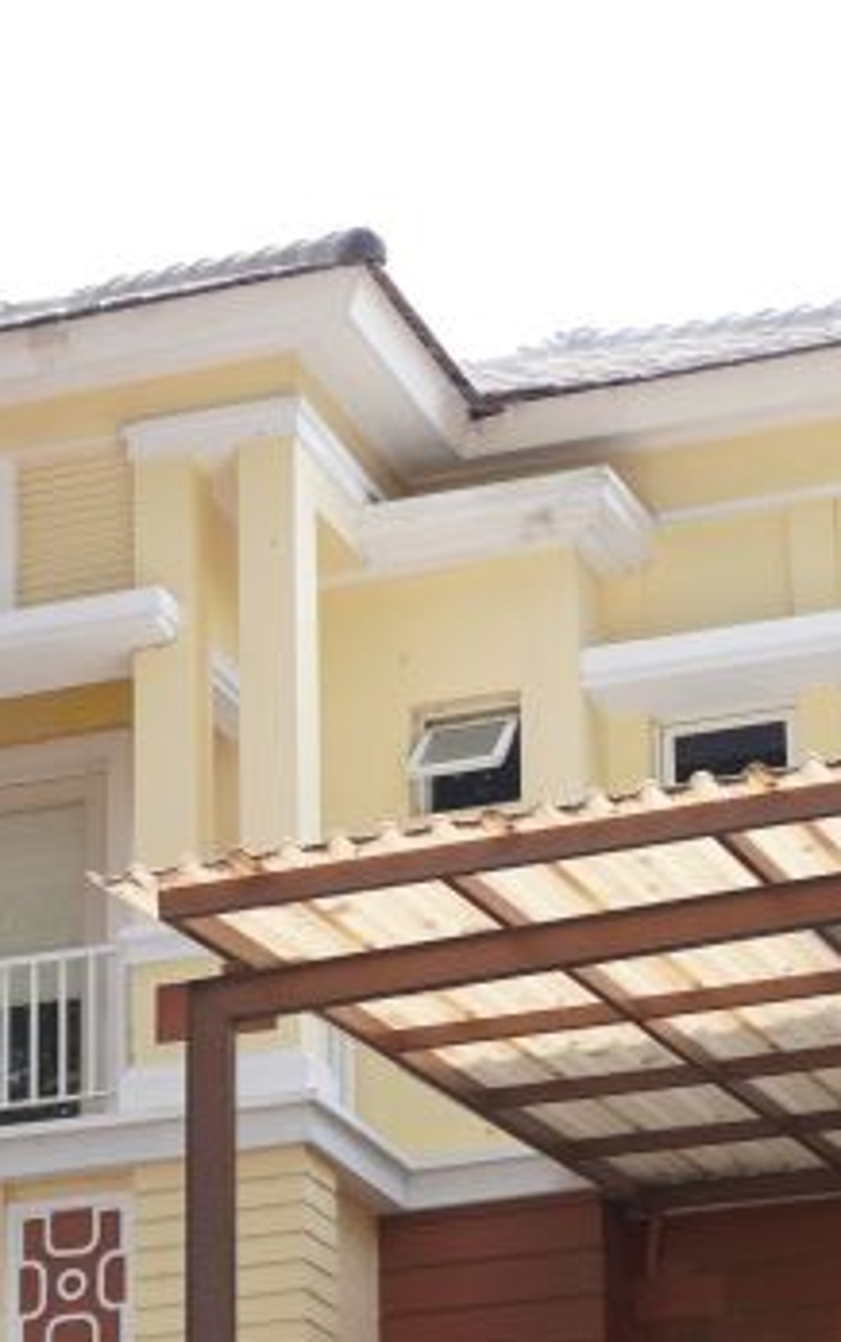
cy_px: 1176
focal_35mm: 123
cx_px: 85
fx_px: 4503
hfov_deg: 10.6
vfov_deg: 16.8
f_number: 3.2
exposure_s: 1/320
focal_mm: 35
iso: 100
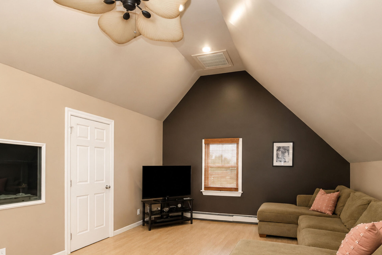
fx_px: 212
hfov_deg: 83.7
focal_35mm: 20
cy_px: 169
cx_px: 211
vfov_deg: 60.5
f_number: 7.1
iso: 2000
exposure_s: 1/100
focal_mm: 10
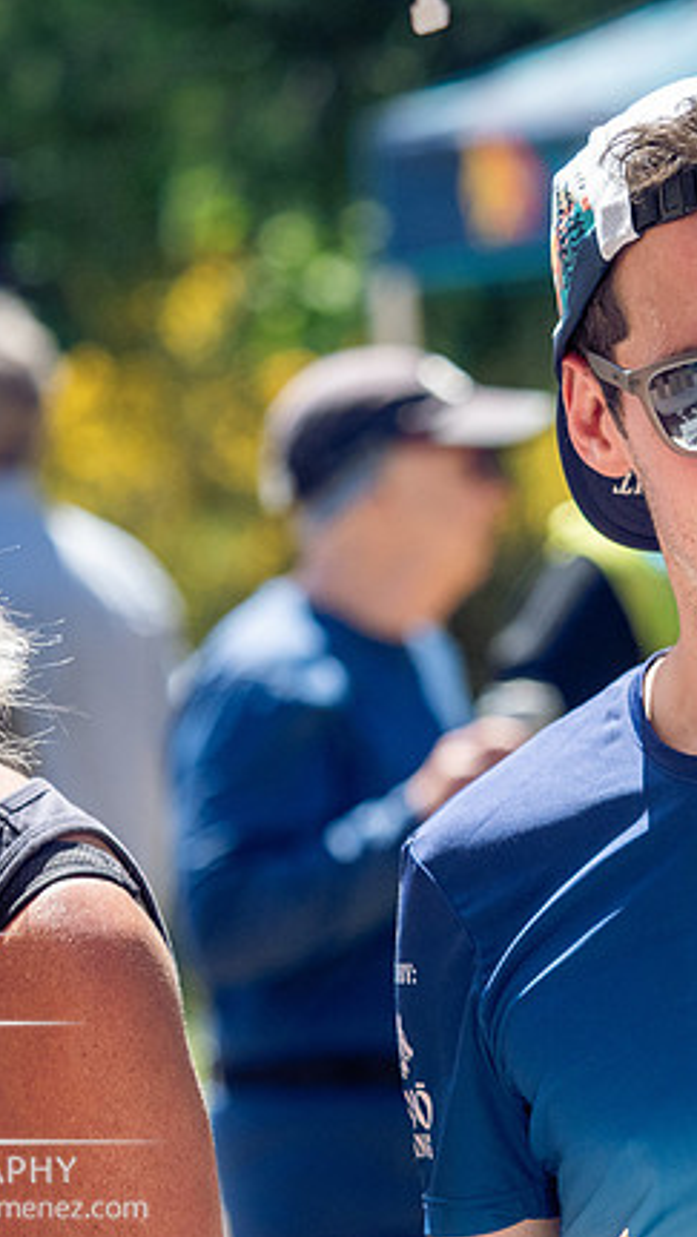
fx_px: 8167
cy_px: 618
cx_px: 591
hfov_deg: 4.9
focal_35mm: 249
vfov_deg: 8.7
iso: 800
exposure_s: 1/3200
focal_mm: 85
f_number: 2.8
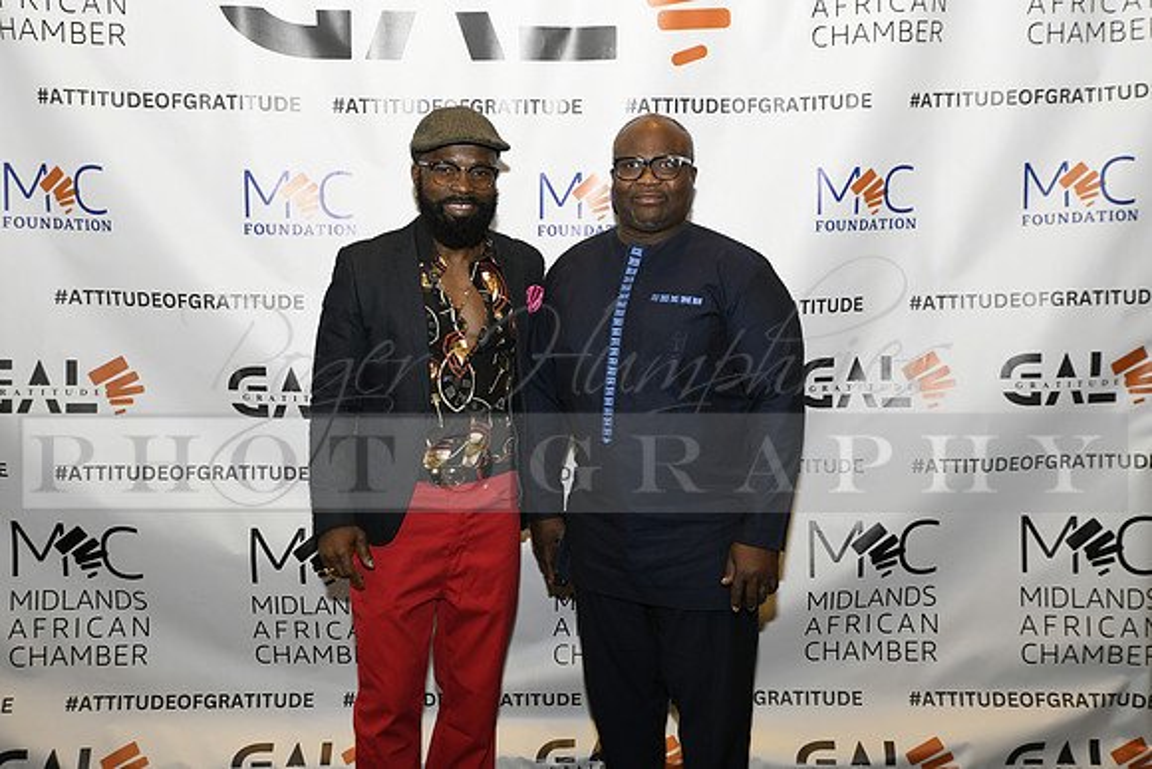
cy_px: 384
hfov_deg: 48.4
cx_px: 576
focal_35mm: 40
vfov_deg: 33.4
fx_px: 1280
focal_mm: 40
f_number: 8
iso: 1600
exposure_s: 1/60
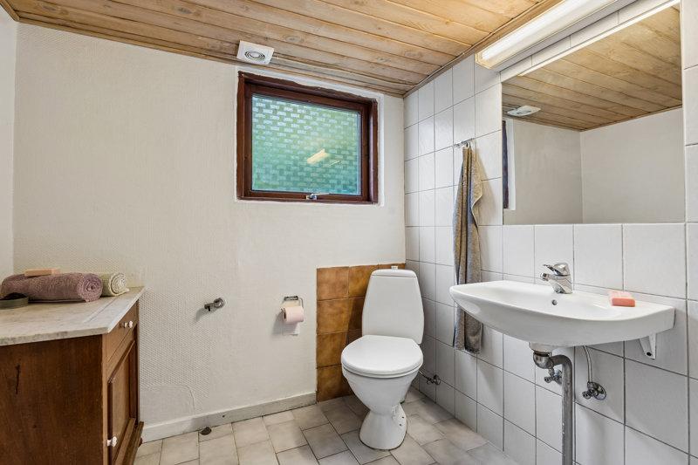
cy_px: 232
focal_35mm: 16
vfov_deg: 73.7
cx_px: 349
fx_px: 310
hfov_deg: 96.7
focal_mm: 16
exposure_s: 1/5
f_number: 8
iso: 200
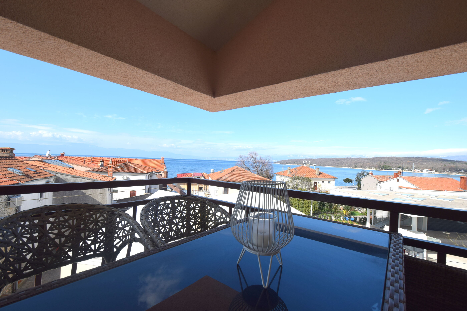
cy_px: 156
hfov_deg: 100.4
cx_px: 234
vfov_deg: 77.3
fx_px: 195
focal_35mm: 15
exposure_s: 1/320
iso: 200
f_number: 9
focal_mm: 10
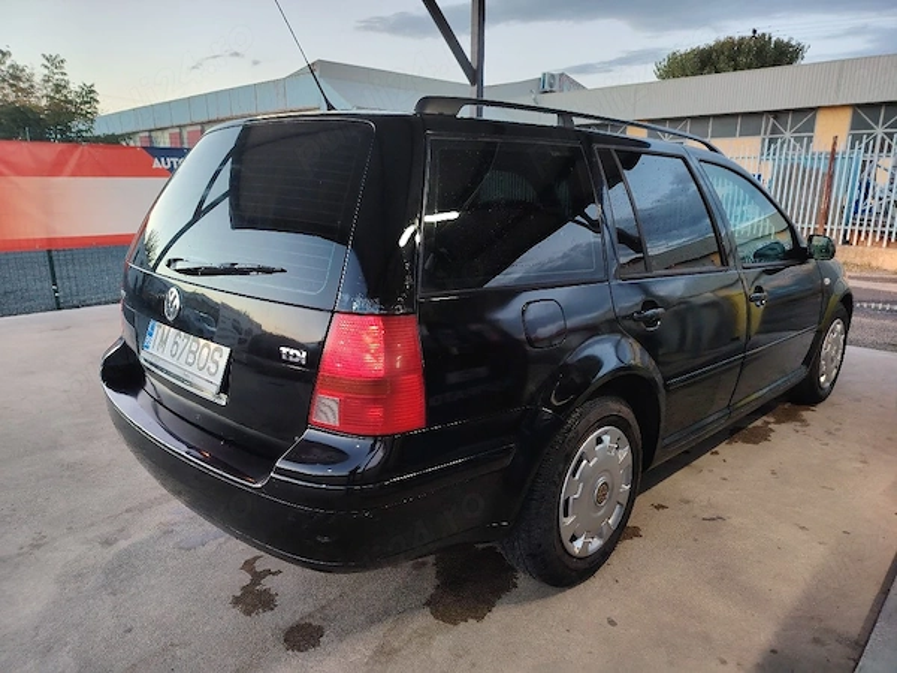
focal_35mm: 24
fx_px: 622
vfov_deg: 56.8
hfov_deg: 71.6
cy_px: 336
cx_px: 448
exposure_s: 1/100
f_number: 1.75
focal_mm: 5.25
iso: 934
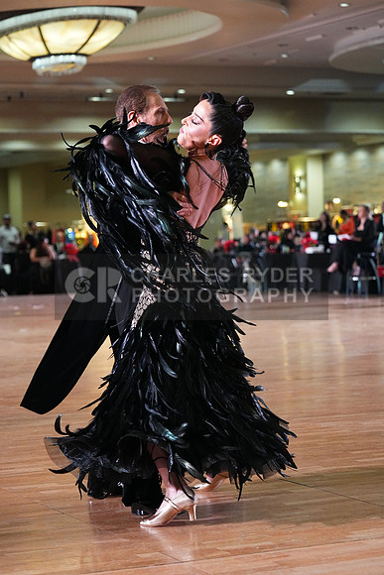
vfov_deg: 21.9
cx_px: 192
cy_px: 288
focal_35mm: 93
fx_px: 1487
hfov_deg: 14.7
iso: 6400
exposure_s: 1/400
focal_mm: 93
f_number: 4
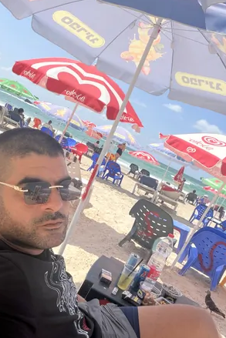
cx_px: 107
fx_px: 301
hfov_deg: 41.1
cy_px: 169
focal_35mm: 32
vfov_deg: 58.7
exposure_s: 1/1059
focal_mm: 2.71
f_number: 1.9
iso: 32
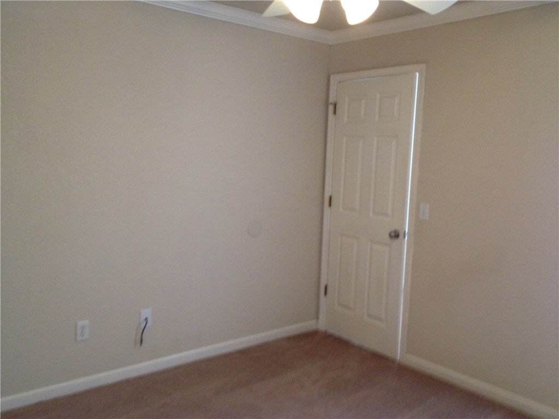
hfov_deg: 52.6
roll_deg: -1.9
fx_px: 565
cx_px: 280
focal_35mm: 35
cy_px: 210
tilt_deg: -8.7
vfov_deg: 40.7
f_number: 2.4
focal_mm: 4.28
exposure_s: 1/20
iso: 200
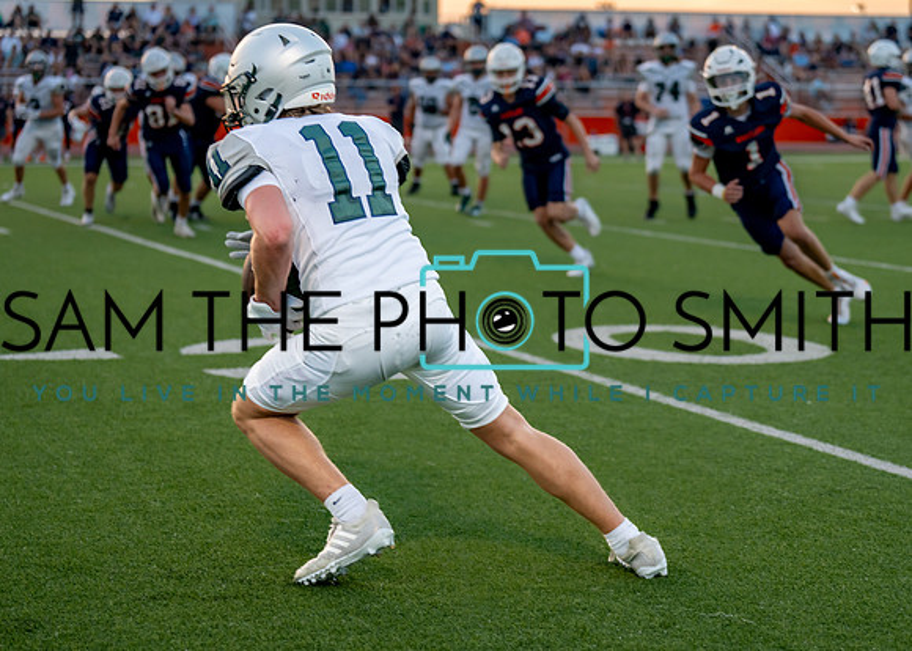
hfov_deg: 23.3
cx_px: 561
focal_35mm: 85
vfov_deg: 16.8
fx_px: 2208
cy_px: 364
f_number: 2.8
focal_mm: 70
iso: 800
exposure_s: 1/1000
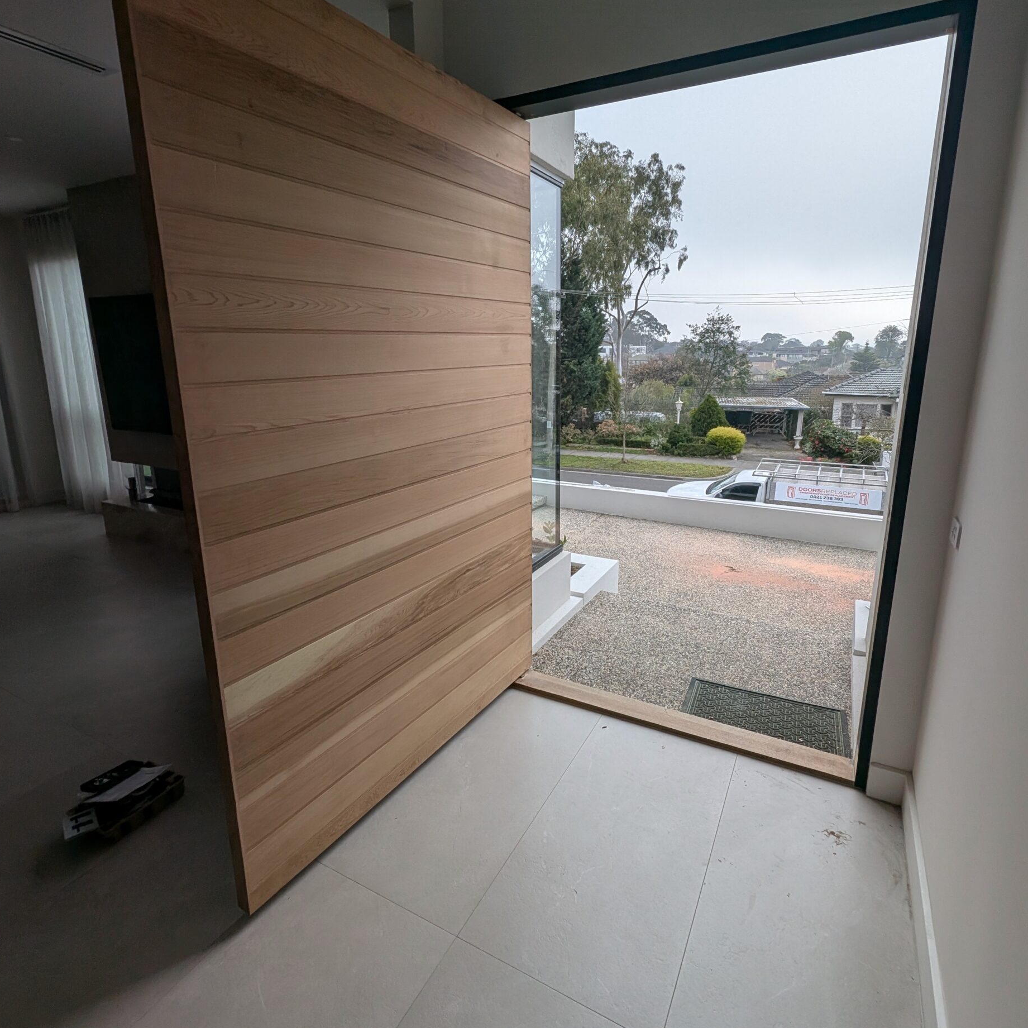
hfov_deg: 87.4
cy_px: 481
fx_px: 538
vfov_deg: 87.3
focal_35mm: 16
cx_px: 530
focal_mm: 1.95
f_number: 2.2
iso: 47
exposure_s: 1/397
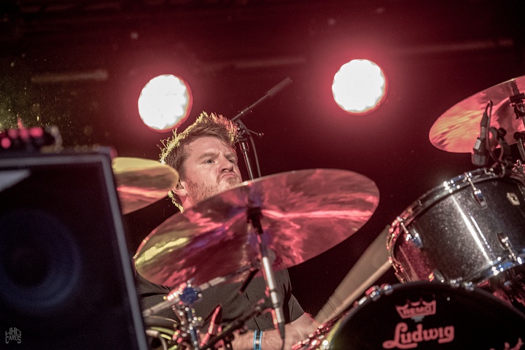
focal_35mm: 180
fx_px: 2625
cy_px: 175
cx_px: 262
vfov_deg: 7.6
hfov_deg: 11.4
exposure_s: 1/100
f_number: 2.8
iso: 4000
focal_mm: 120
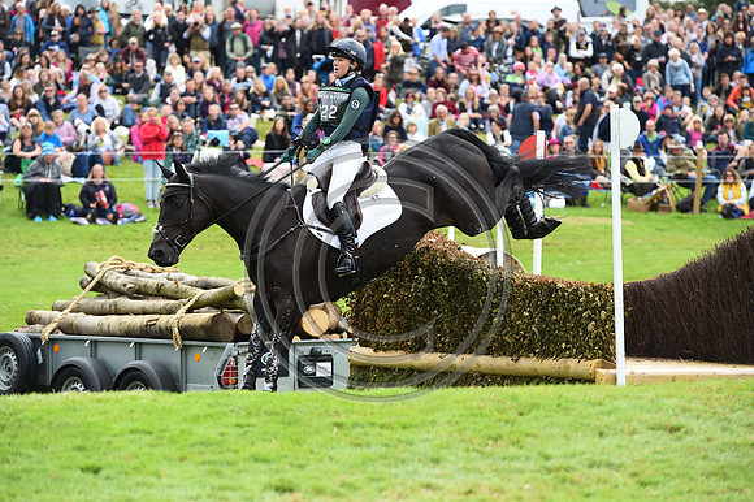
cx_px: 377
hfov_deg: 12.5
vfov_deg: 8.3
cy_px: 251
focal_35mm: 165
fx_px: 3454
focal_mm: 165
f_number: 5.6
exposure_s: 1/1250
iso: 900
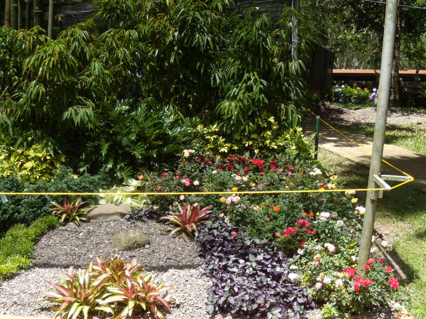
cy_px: 138
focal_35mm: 42
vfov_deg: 34.3
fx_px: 517
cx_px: 183
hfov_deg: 44.7
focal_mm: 6.4
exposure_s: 1/320
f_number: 3.6
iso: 80
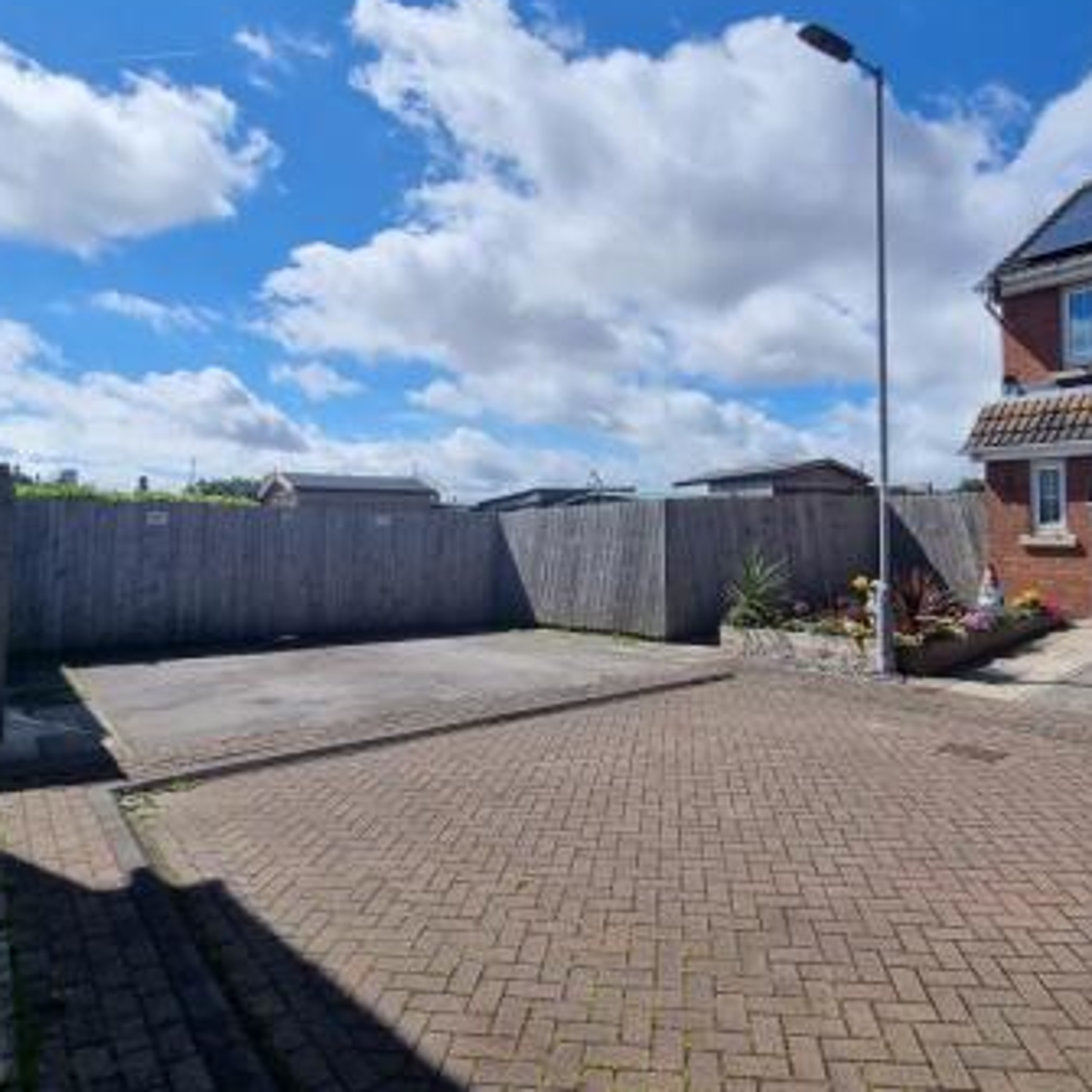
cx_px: 598
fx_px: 714
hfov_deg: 74.6
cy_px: 510
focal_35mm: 20
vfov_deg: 74.7
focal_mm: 2.2
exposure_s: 1/2808
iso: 50
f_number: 2.2
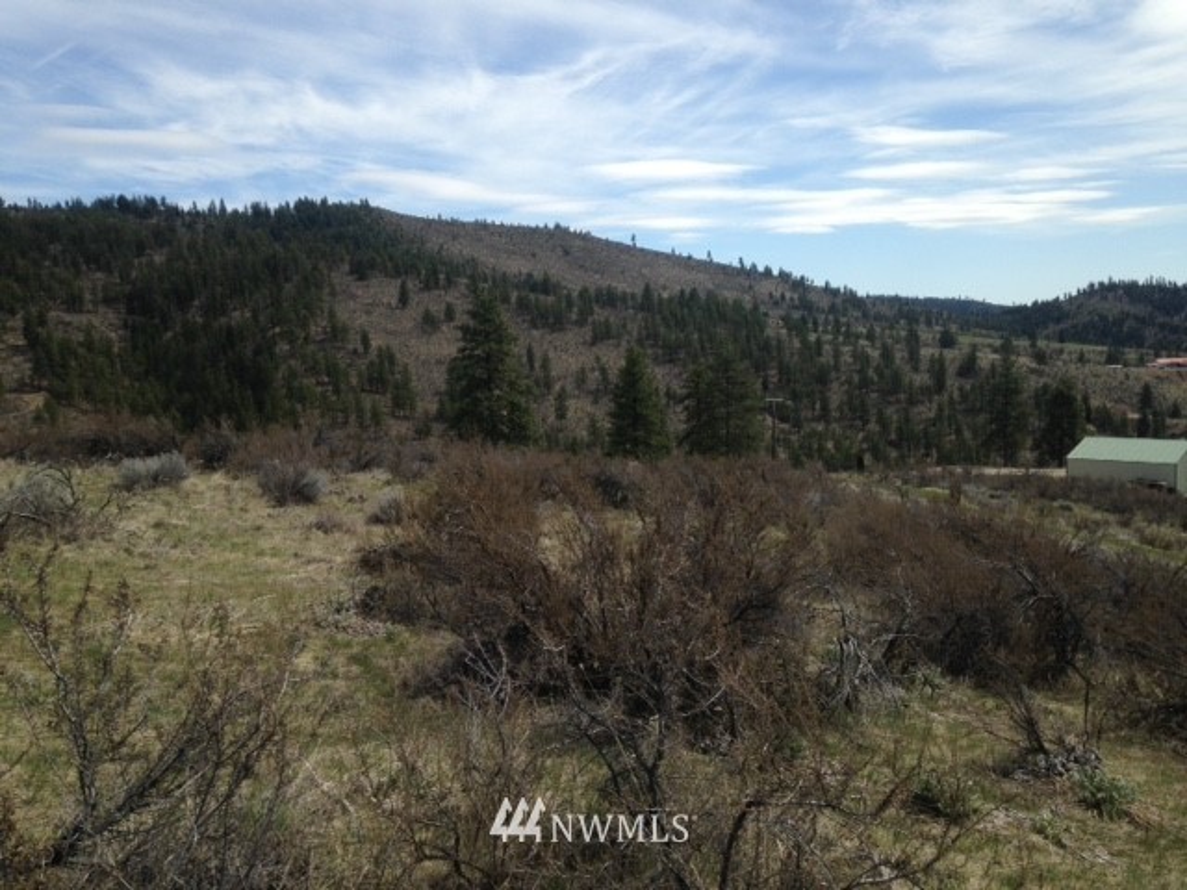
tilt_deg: -6.8
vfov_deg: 42.9
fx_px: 1132
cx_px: 594
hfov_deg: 55.4
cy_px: 445
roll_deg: +2.8
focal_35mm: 33
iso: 50
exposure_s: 1/1938
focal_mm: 4.12
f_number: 2.4
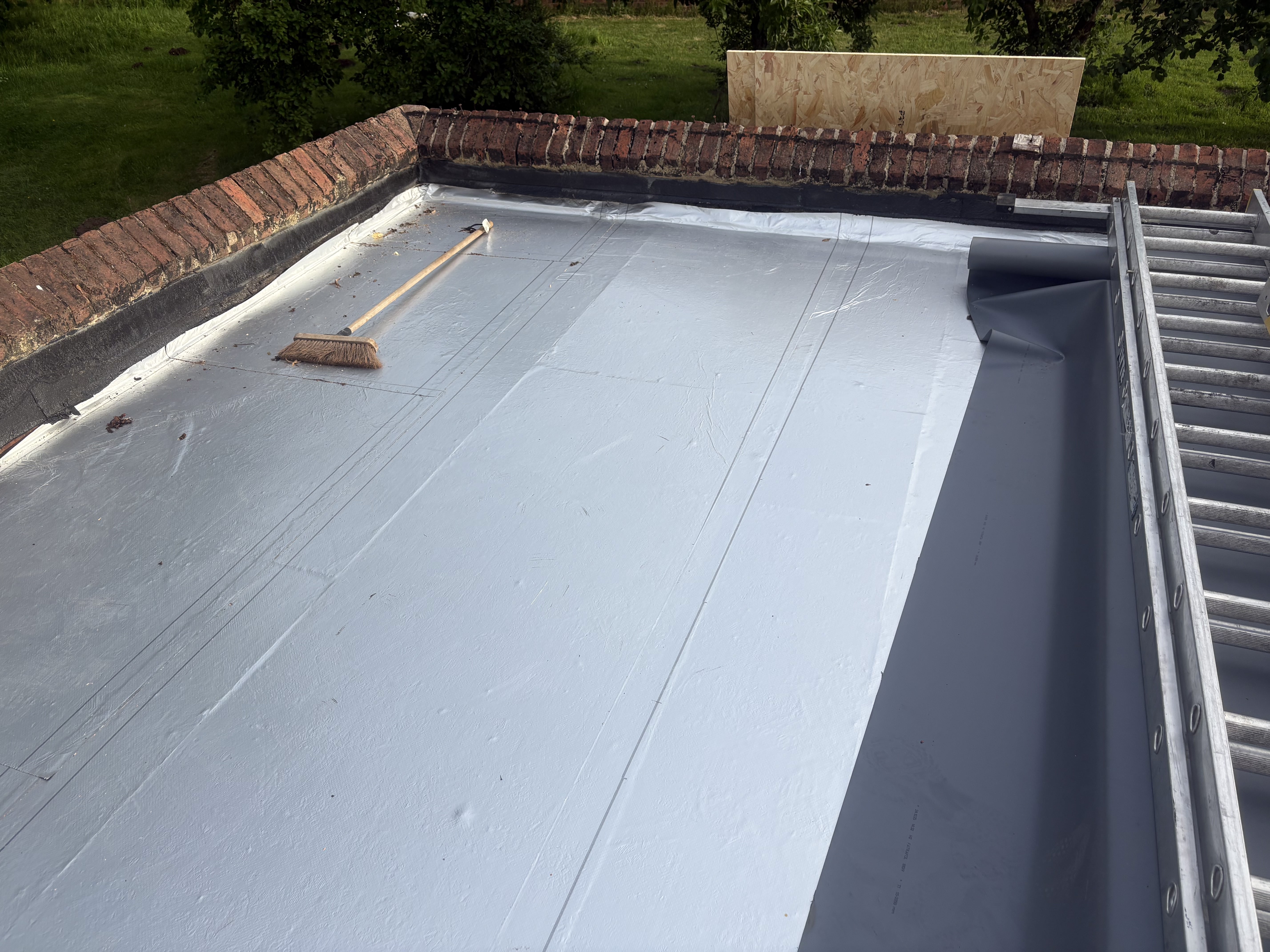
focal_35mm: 26
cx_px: 635
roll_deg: +2.4
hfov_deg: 67.3
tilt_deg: -32.8
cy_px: 476
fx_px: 954
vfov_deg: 53.1
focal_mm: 5.96
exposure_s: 1/1751
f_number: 1.6
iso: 50
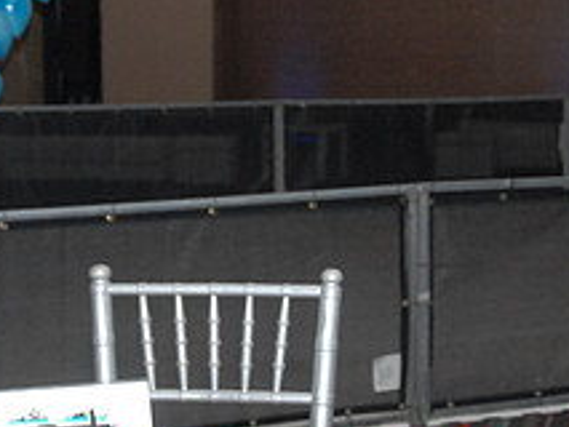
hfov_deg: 18.5
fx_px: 1748
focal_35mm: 106
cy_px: 173
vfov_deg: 13.9
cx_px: 267
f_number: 7.1
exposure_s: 1/80
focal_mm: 27
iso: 800
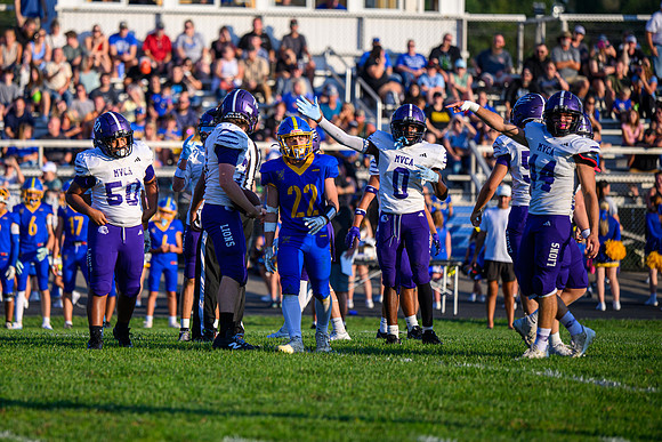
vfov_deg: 5.0
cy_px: 165
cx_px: 222
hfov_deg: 7.4
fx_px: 5094
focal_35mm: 277
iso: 125
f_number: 2.8
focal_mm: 200
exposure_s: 1/1600
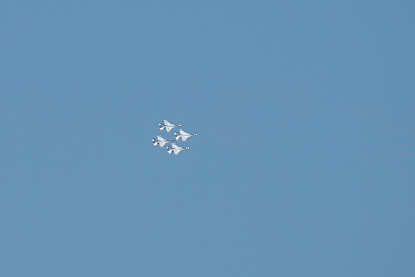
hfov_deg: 2.2
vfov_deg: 1.5
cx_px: 104
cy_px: 120
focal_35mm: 947
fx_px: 10924
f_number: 10
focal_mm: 400
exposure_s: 1/1600
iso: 800
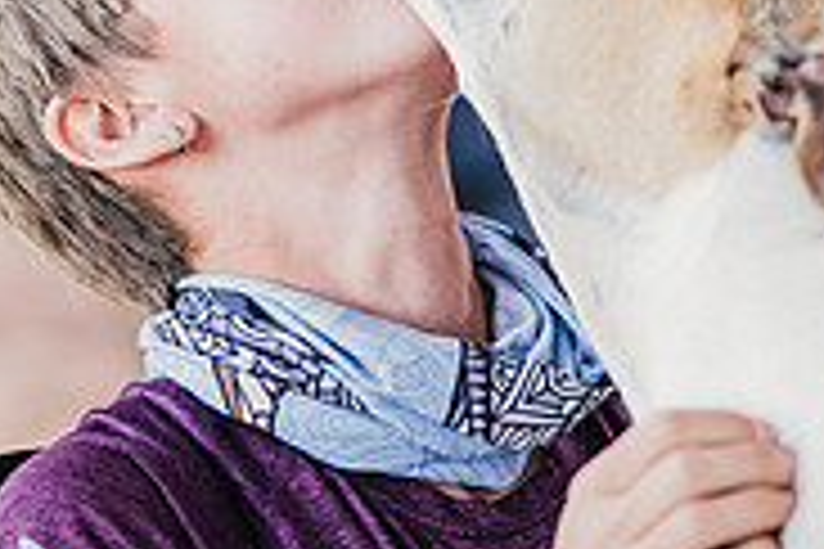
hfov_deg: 11.3
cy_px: 166
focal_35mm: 182
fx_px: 4165
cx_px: 638
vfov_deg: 7.5
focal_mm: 50
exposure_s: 1/160
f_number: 1.4
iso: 100
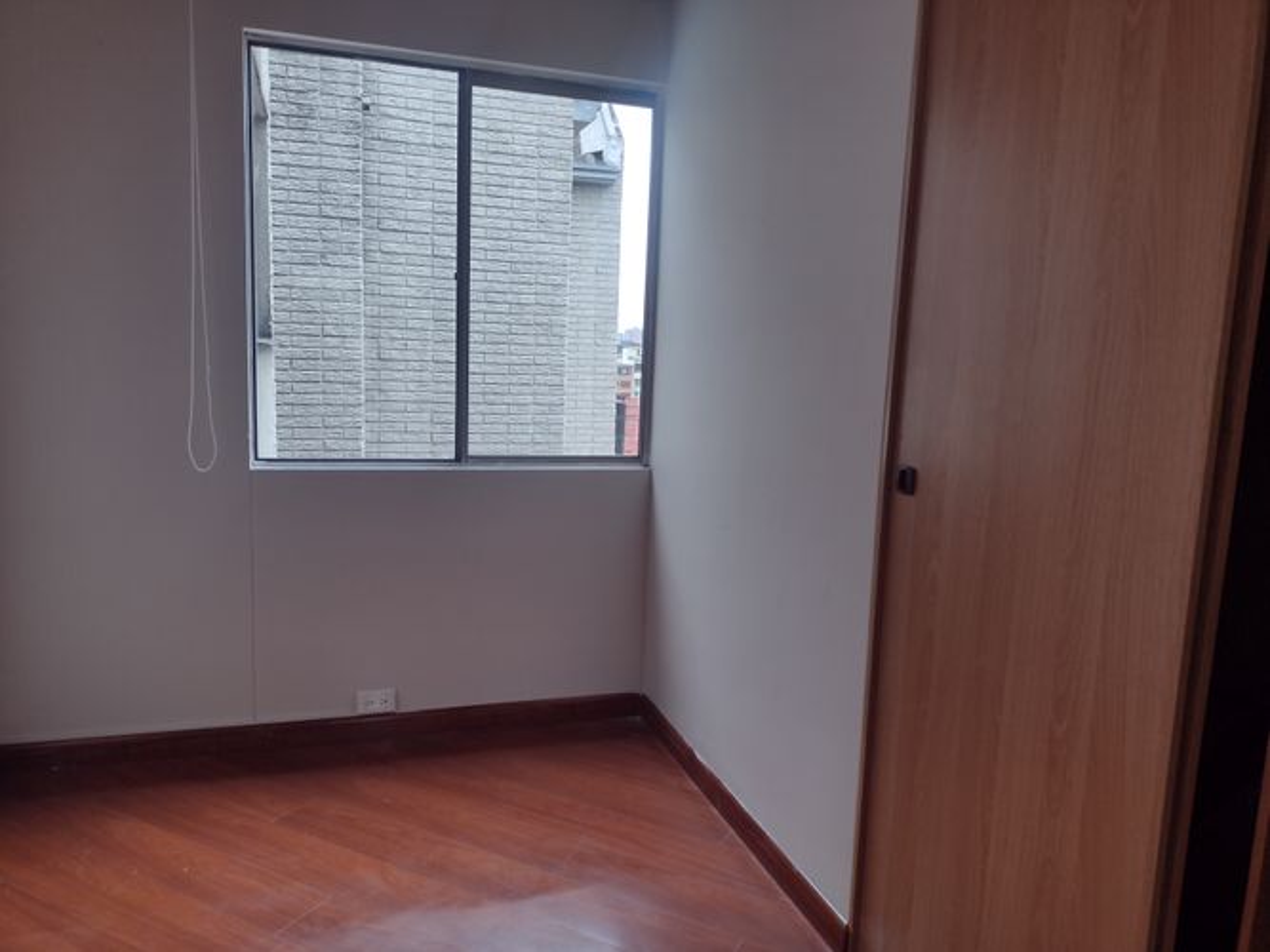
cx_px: 635
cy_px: 476
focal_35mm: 27
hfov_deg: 65.3
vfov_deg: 51.3
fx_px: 990
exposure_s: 1/319
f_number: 1.7
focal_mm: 4.71
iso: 100
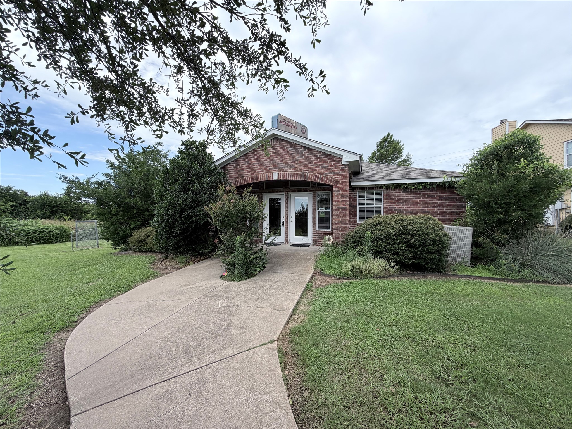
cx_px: 286
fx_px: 231
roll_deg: +0.1
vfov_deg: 85.7
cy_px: 214
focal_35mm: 14
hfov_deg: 102.1
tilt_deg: +0.4
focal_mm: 2.22
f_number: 2.2
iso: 20
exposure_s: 1/770
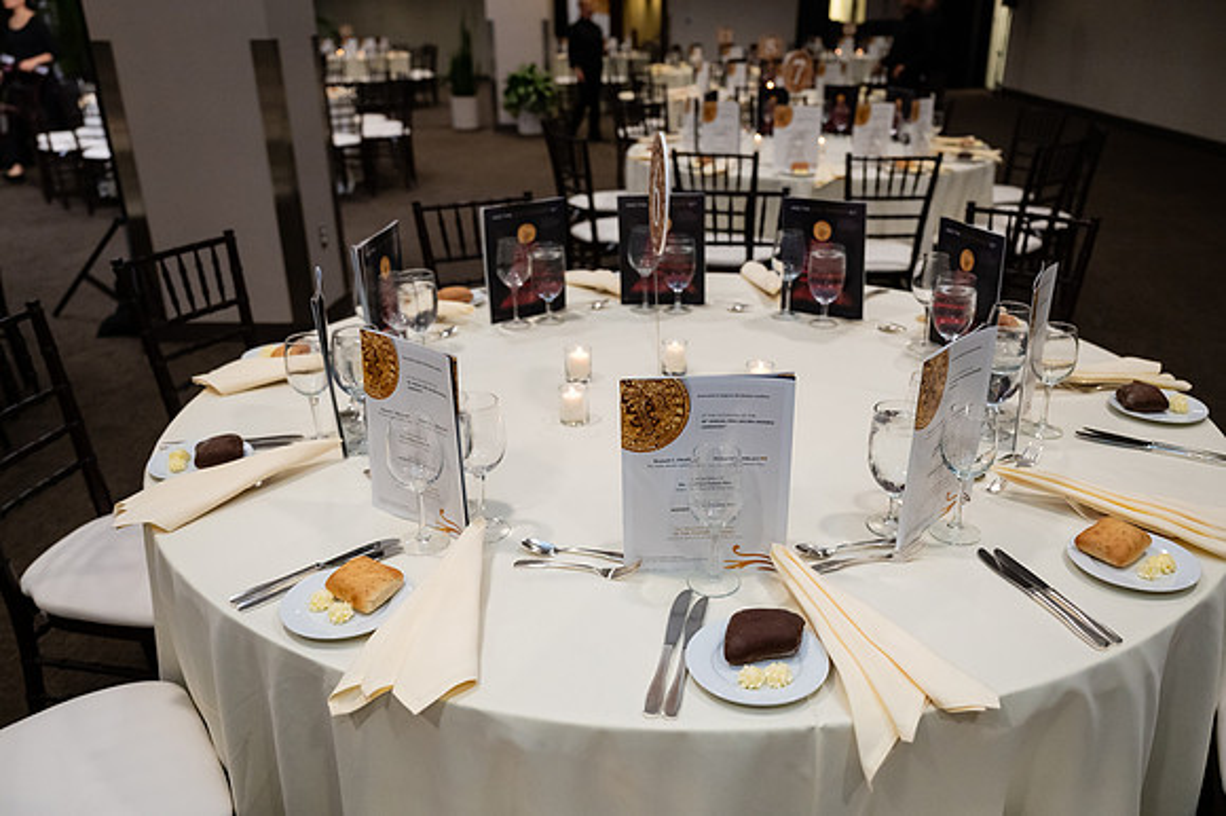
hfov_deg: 63.7
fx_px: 986
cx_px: 636
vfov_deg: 44.9
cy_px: 423
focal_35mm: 29
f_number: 3.2
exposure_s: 1/200
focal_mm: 27.5
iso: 3200
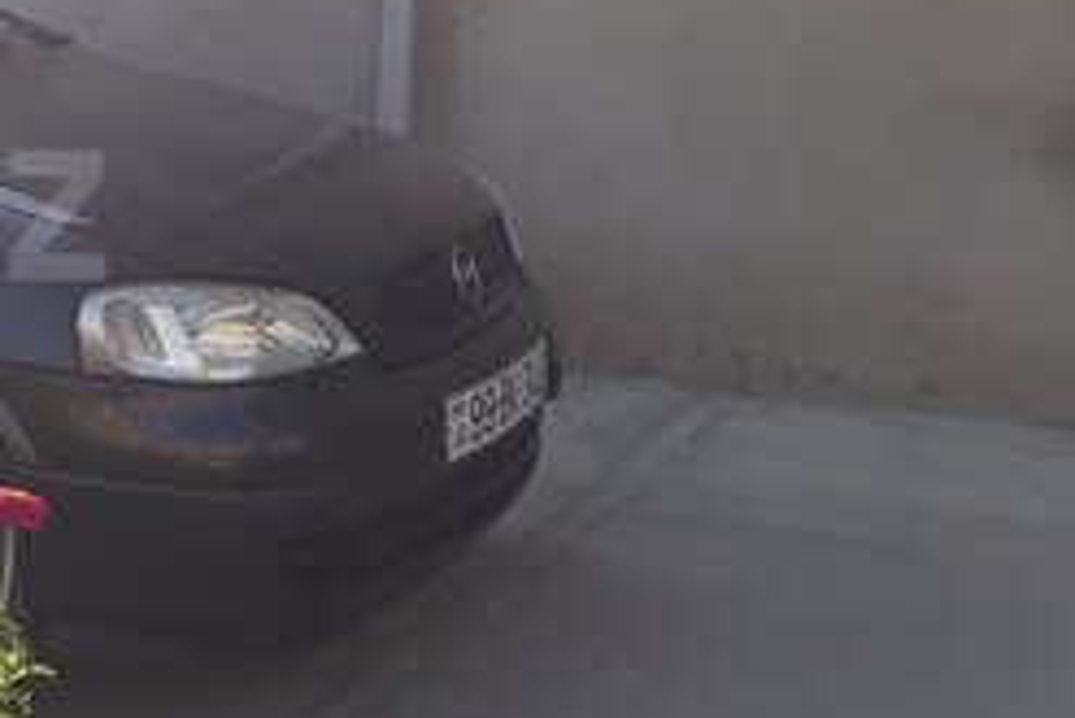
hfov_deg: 23.6
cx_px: -339
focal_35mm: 75
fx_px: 2241
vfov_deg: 18.1
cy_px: 215
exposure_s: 1/676
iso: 40
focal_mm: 3.6
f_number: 1.9
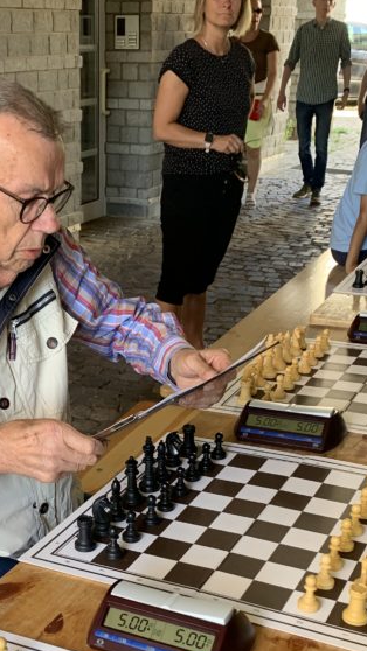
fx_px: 899
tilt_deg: -25.0
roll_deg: -0.4
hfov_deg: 22.9
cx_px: 110
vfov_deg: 38.4
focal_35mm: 52
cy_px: 516
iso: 100
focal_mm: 4.25
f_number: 1.8
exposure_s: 1/89
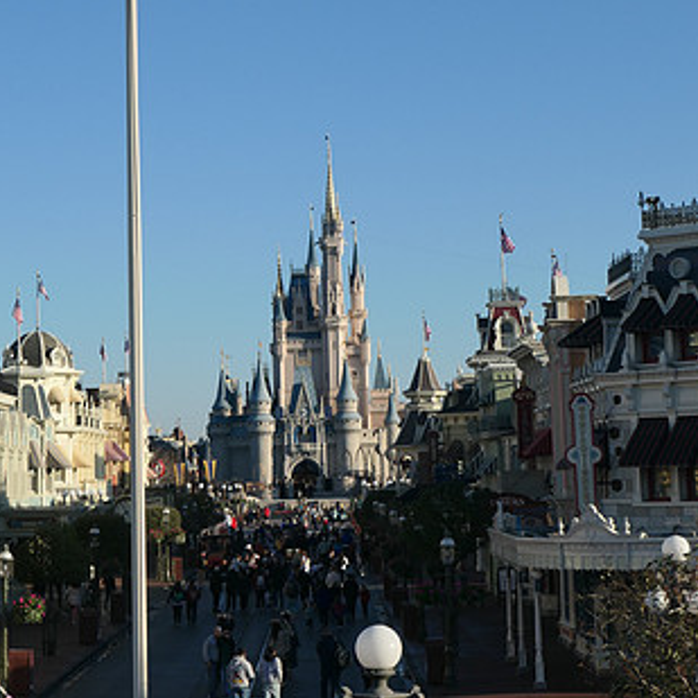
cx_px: 265
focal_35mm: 94
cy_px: 251
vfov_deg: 18.5
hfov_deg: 18.5
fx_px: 2144
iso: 200
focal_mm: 21.5
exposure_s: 1/1000
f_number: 5.6
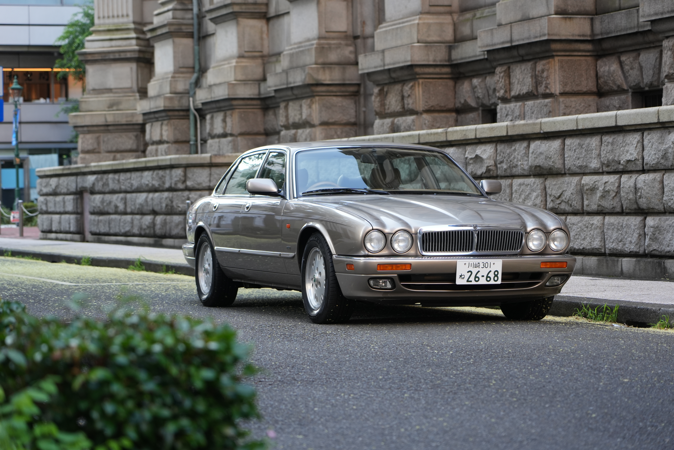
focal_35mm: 105
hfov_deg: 19.5
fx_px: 1966
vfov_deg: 13.0
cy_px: 225
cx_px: 337
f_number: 4
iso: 800
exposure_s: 1/160
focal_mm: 105
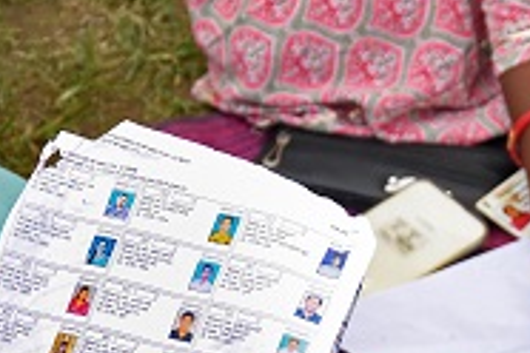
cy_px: 407
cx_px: 439
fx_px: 2782
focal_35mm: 189
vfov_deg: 7.2
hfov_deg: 10.8
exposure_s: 1/400
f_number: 5
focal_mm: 52
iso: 400
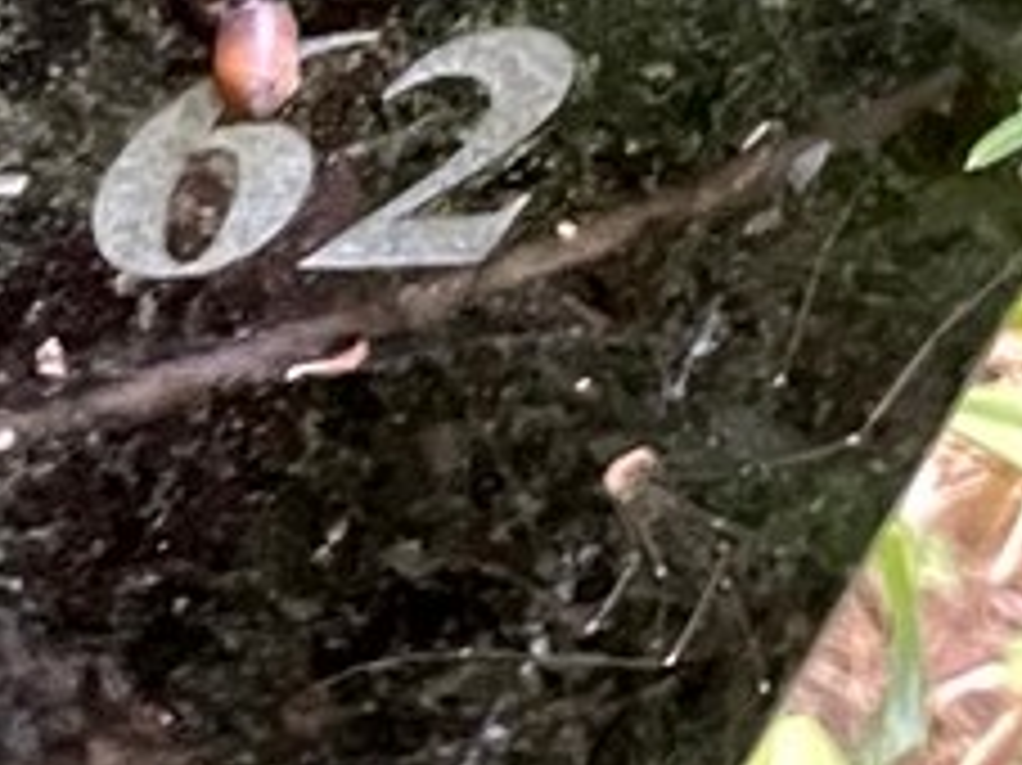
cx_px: -1137
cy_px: -958
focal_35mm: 165
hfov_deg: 10.8
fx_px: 4869
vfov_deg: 8.4
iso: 500
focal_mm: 4.2
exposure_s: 1/49
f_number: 1.6
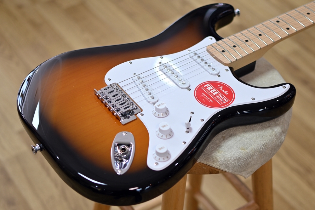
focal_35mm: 52
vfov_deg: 25.8
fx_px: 459
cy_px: 105
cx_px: 158
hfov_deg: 37.8
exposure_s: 1/60
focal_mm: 35
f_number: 1.8
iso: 100
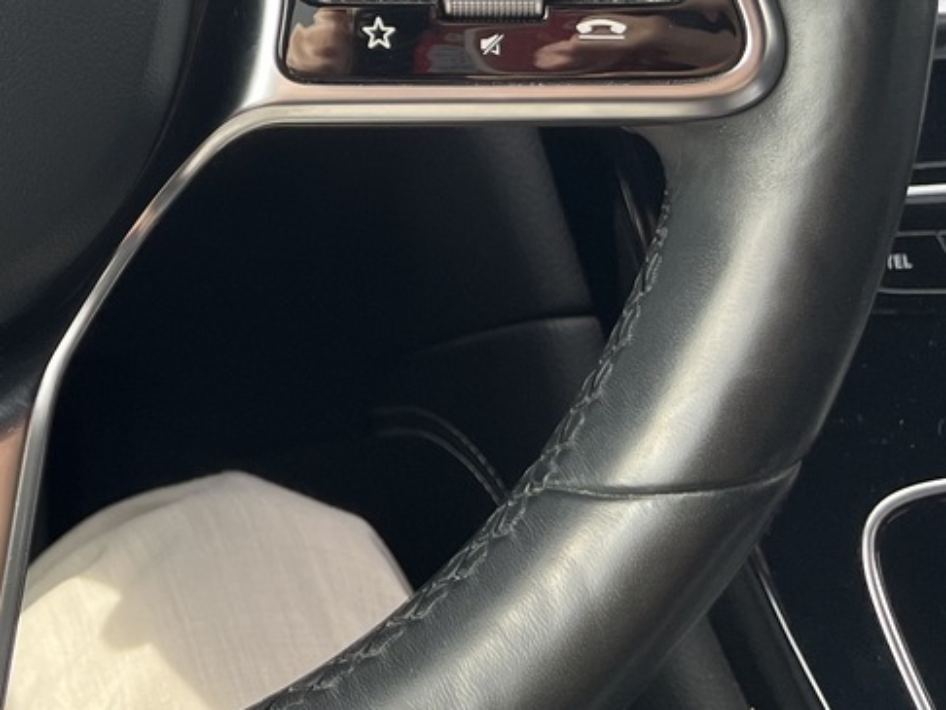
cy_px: -261
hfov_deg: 23.2
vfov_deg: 17.7
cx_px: -191
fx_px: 2105
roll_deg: +0.1
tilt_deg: -20.4
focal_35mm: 77
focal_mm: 5.1
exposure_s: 1/153
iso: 50
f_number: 1.6
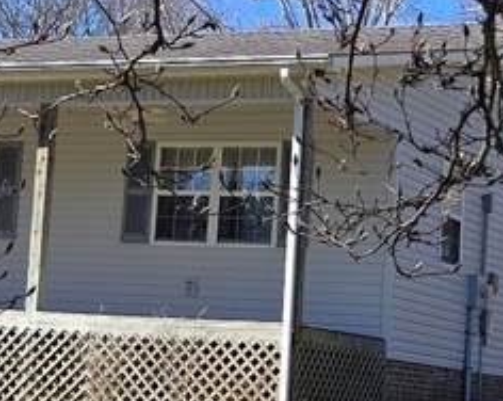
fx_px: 1813
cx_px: 124
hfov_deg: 15.7
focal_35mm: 122
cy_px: 162
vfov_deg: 12.6
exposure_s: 1/1008
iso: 25
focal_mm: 5.4
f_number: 1.8
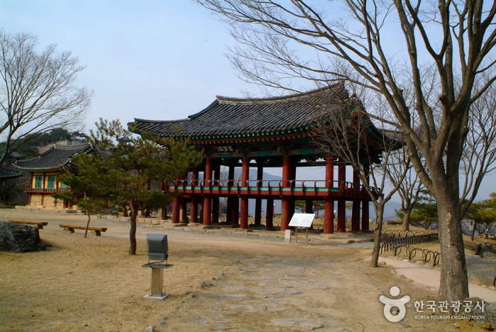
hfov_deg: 61.9
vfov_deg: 43.7
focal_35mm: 30
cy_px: 166
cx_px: 248
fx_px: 414
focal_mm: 20
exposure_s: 1/90
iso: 400
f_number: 22
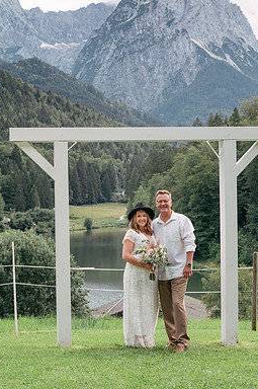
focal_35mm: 82
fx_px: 884
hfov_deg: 16.6
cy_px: 179
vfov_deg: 24.8
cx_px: 141
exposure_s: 1/250
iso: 500
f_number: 7.1
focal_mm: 70
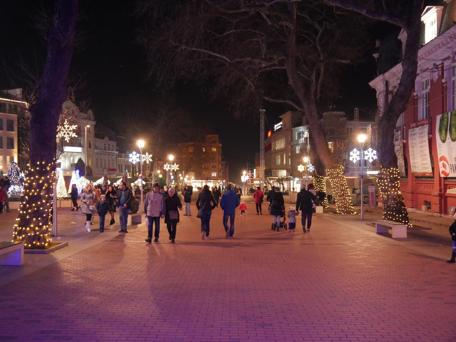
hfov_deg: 51.3
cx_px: 228
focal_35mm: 36
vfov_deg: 39.7
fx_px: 474
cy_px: 171
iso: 3200
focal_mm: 18
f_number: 4.1
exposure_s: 1/20
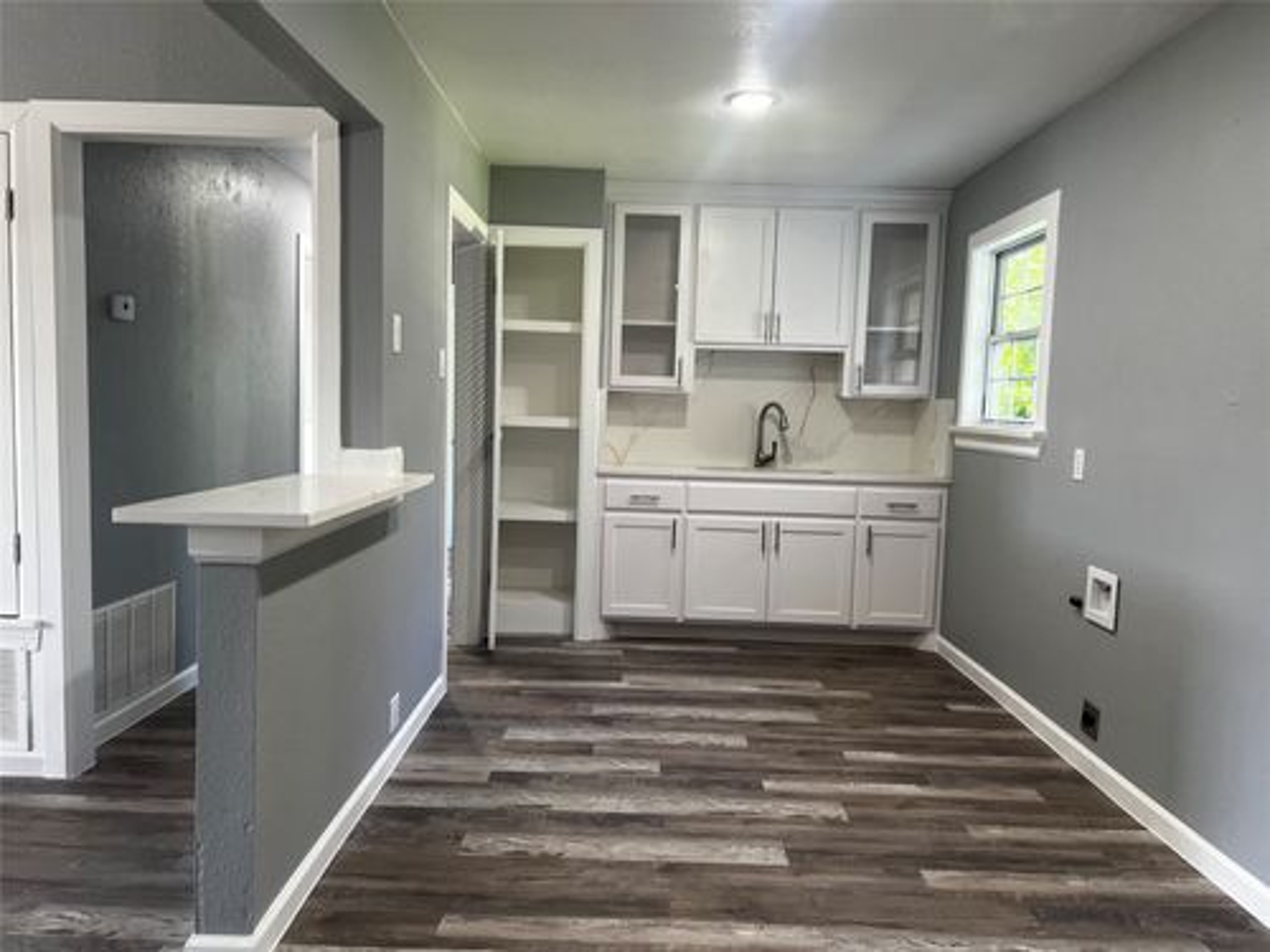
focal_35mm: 26
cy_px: 476
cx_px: 635
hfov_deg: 67.3
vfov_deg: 53.1
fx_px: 954
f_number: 1.5
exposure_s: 1/120
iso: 100
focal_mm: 5.7
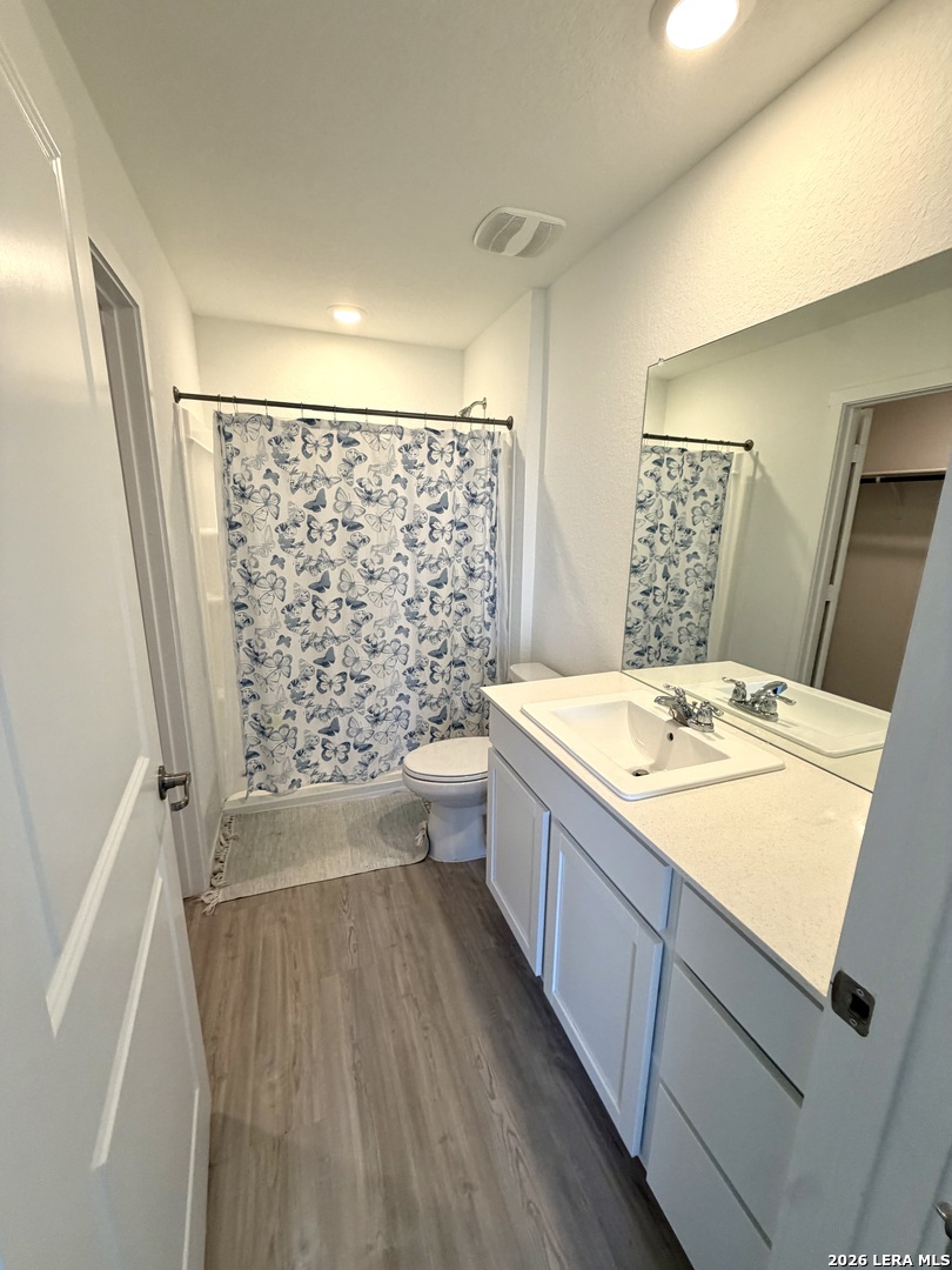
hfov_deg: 85.7
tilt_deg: -13.8
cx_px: 476
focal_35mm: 14
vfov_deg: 102.1
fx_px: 513
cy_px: 635
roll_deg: +0.0
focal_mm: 2.22
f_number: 2.2
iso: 160
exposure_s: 1/120
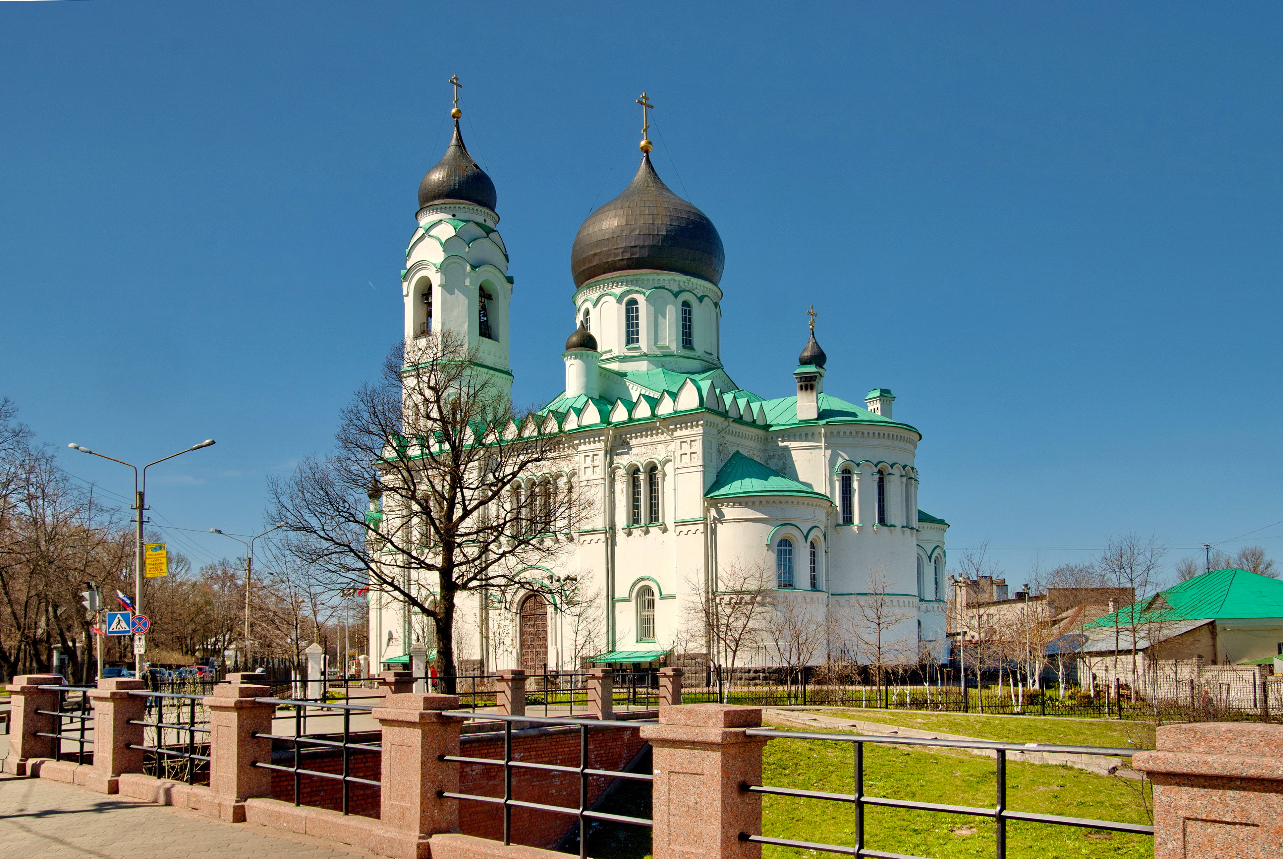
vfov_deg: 38.5
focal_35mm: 34
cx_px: 642
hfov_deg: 55.0
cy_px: 430
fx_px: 1231
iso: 100
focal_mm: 23
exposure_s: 1/500
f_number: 8
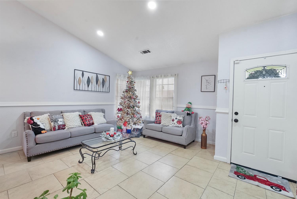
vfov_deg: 73.8
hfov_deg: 96.7
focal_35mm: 16
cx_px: 148
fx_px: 132
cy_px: 100
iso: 5000
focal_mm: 16
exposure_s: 1/30
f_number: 8
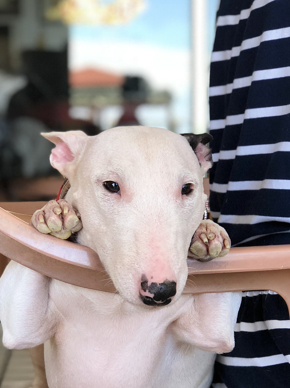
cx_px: 122
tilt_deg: -7.9
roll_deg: +0.4
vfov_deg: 21.0
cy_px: 267
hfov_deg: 15.9
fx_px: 1040
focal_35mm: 93
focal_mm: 6.6
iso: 50
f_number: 2.8
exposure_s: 1/60
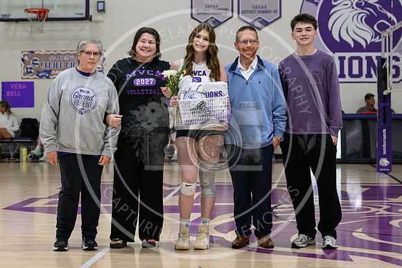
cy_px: 110
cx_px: 164
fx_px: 832
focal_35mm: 74
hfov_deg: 27.1
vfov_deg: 18.3
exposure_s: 1/640
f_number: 3.5
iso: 5600
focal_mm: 63
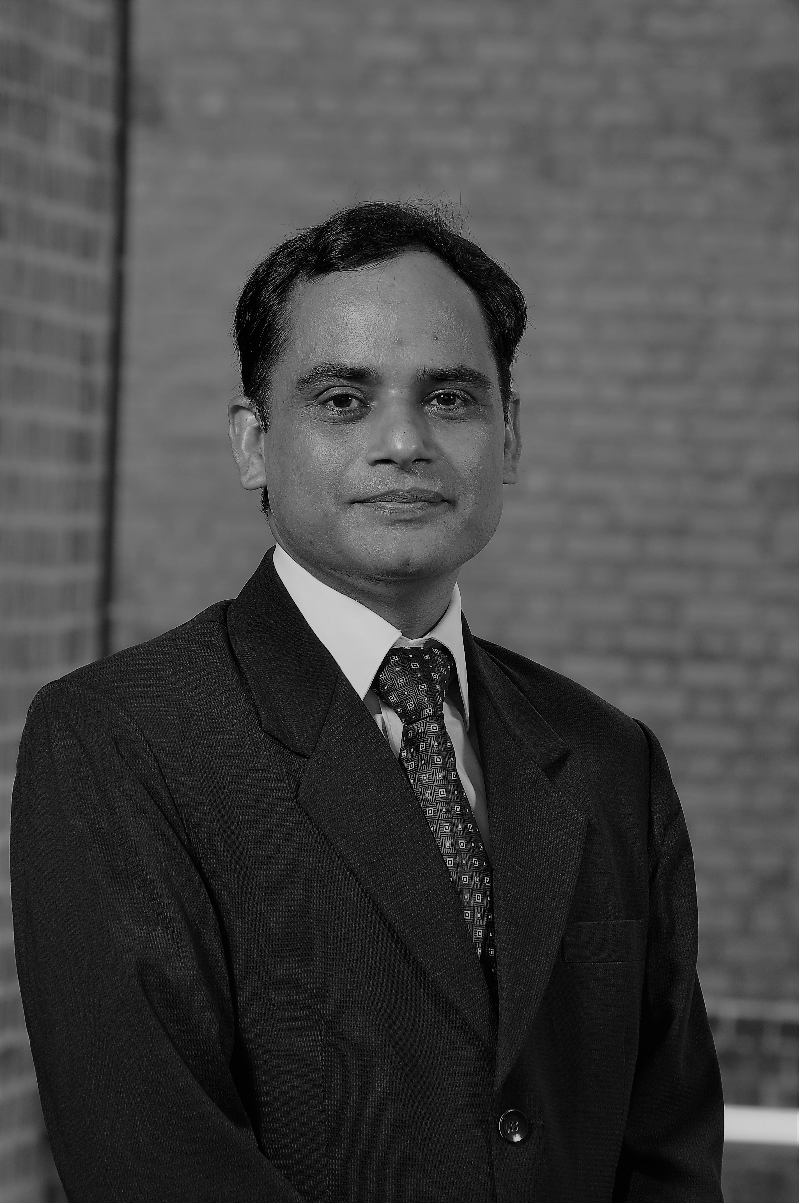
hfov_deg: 5.4
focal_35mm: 255
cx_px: 400
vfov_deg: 8.1
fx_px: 8511
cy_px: 602
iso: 200
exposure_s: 1/80
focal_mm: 170
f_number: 11
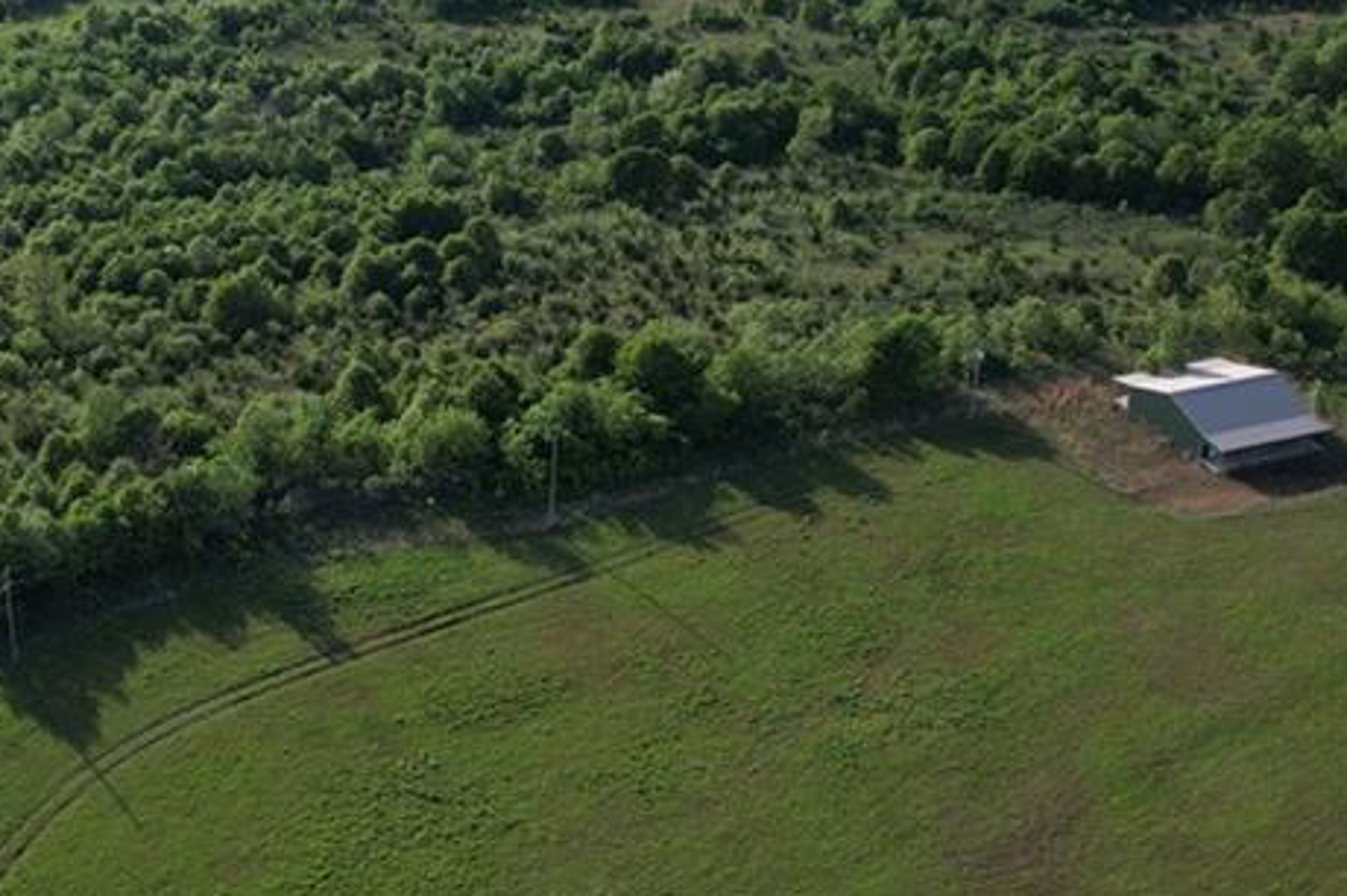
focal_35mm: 49
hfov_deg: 39.5
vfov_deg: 27.1
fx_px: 1832
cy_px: 223
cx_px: 378
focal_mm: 8.38
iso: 100
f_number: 2.8
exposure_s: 1/1500
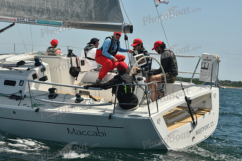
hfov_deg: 21.5
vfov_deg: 14.4
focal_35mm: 95
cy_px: 80
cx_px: 121
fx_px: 639
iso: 320
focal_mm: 95
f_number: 9
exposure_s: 1/640
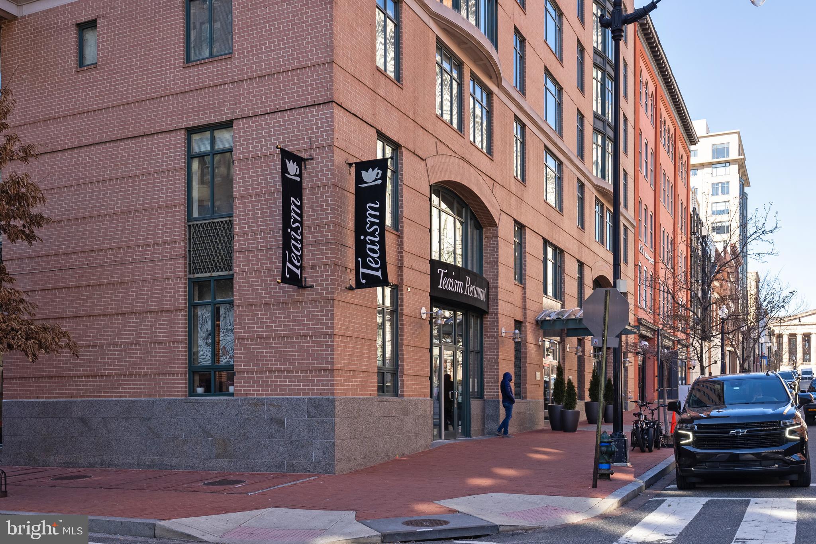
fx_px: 794
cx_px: 408
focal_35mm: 35
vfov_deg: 37.9
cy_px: 272
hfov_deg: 54.4
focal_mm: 35
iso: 250
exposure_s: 1/160
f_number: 8
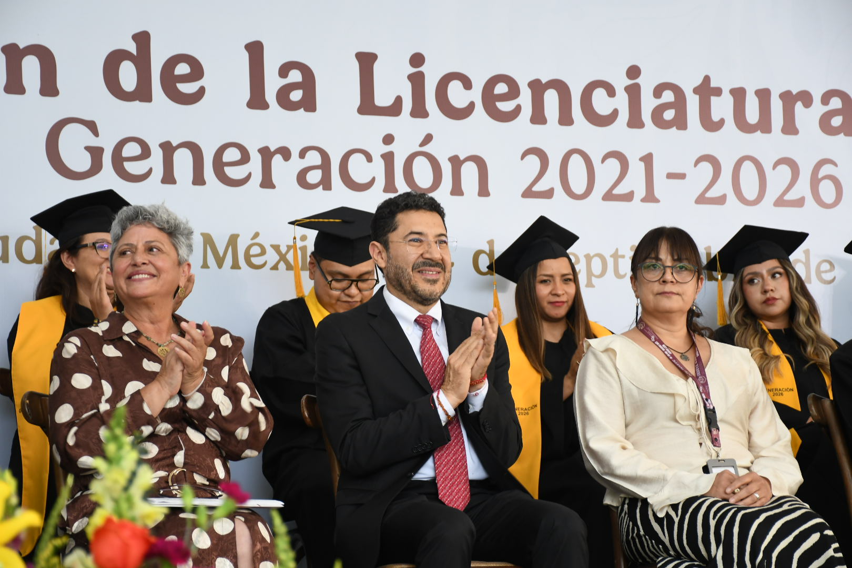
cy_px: 284
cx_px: 426
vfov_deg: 13.8
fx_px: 2343
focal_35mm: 99
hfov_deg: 20.6
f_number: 5.6
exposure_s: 1/125
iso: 640
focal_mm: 66
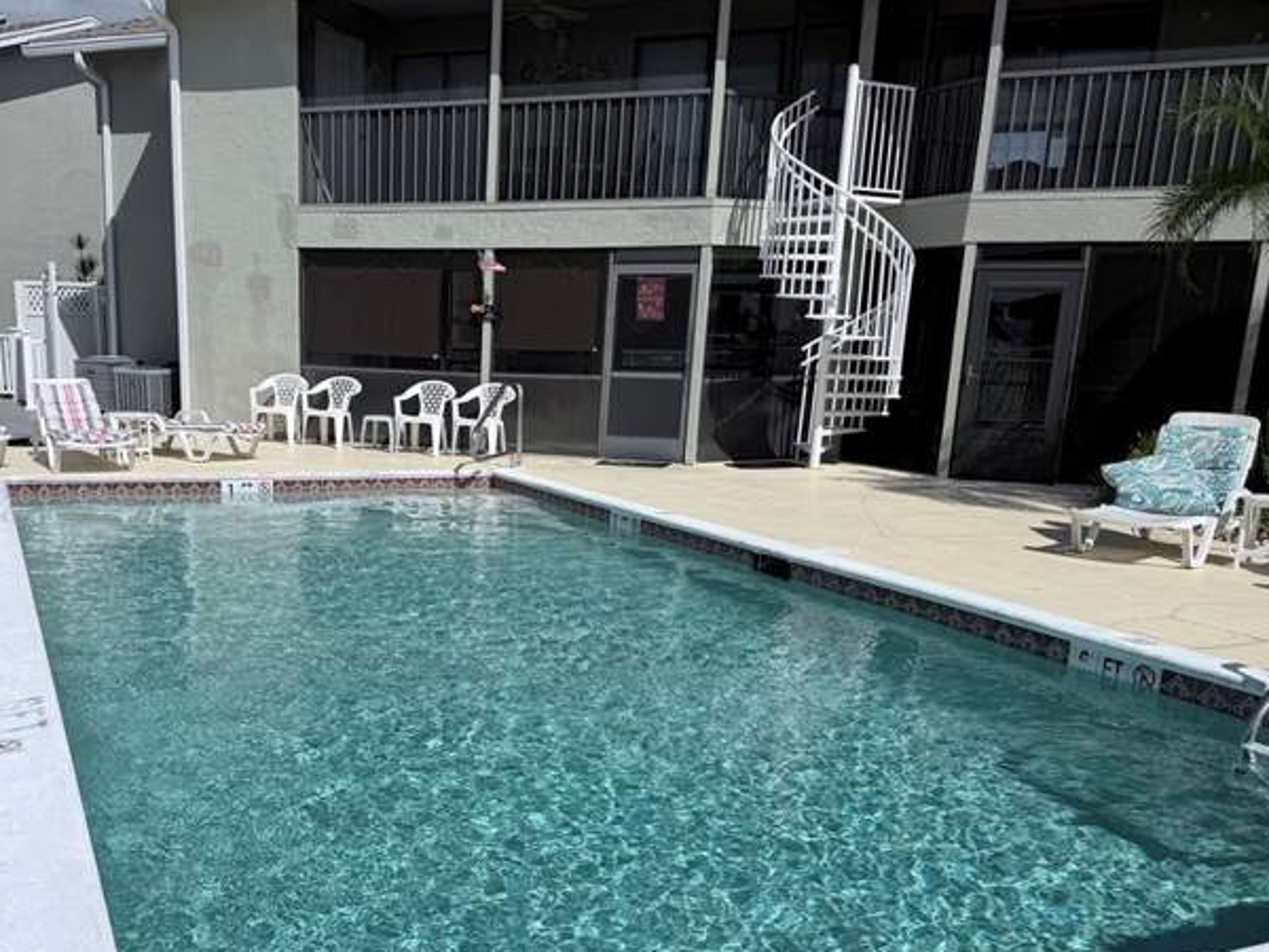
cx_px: 436
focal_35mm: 32
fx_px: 1173
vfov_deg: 43.7
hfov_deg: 55.8
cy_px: 614
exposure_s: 1/14286
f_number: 1.78
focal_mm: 6.76
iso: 64
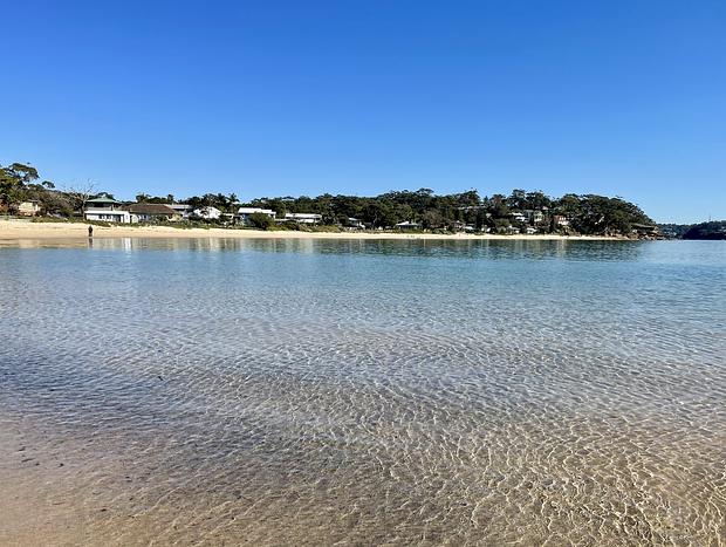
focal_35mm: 26
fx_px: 546
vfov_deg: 53.2
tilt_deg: -9.3
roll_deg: -1.0
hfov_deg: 67.2
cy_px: 274
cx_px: 363
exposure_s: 1/4132
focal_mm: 4.2
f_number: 1.6
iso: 32
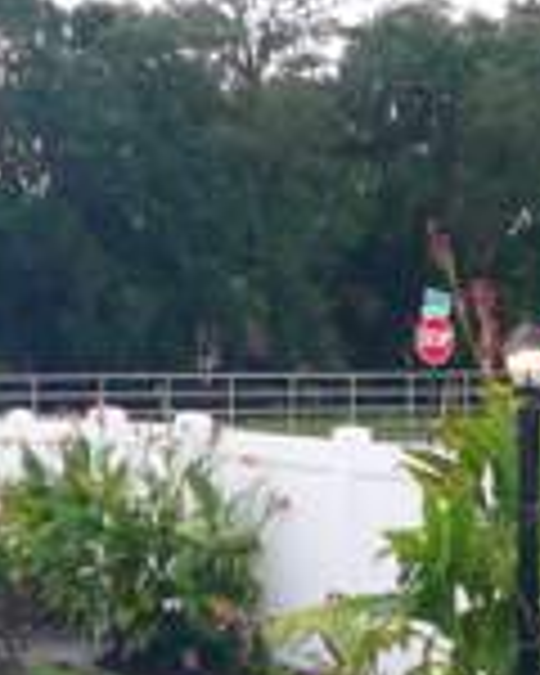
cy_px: 684
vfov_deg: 17.2
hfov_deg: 13.9
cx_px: -40
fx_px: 2178
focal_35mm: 109
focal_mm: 5.2
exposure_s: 1/30
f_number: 2.8
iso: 100
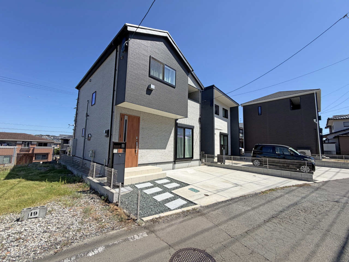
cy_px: 131
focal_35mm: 14
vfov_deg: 85.7
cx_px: 174
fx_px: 141
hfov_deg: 102.1
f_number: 2.2
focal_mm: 2.22
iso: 20
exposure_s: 1/789
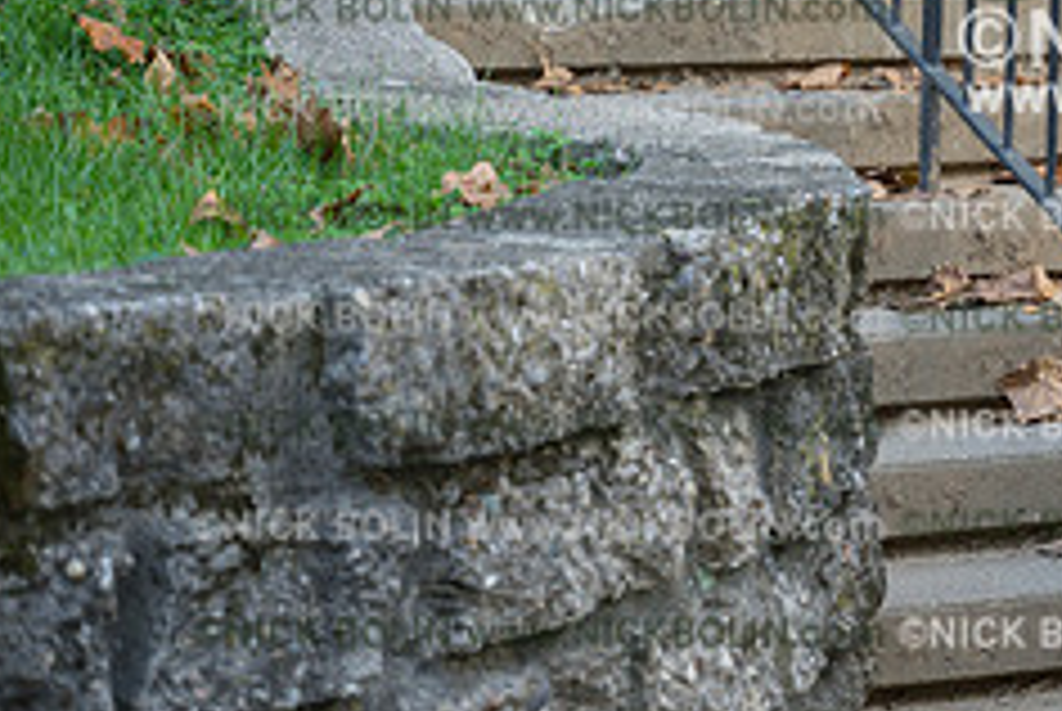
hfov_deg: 11.7
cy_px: -97
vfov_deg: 7.9
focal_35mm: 172
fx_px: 5080
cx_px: 1242
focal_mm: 70
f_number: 4
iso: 125
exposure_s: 1/100
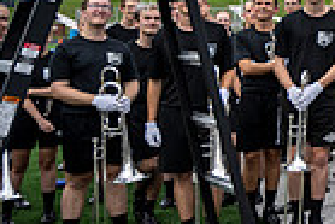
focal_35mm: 100
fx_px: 932
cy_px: -30
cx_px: 675
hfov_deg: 15.9
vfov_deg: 13.4
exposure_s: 1/800
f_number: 4
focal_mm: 24
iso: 125
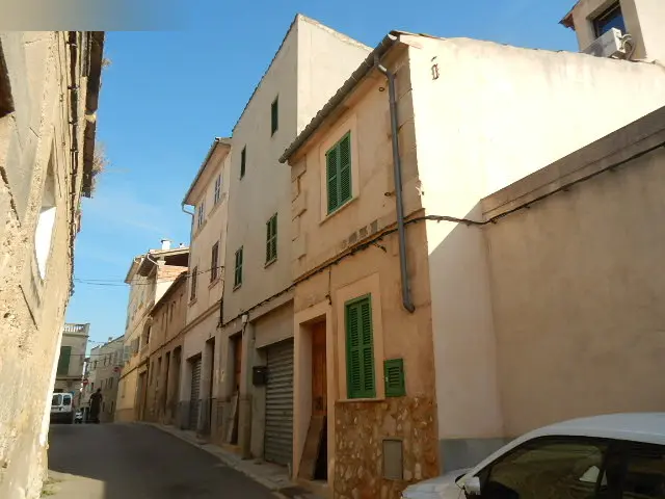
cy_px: 250
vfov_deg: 54.9
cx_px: 332
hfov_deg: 69.4
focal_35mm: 25
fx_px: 480
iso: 125
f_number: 3.2
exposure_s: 1/1000
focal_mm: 4.5
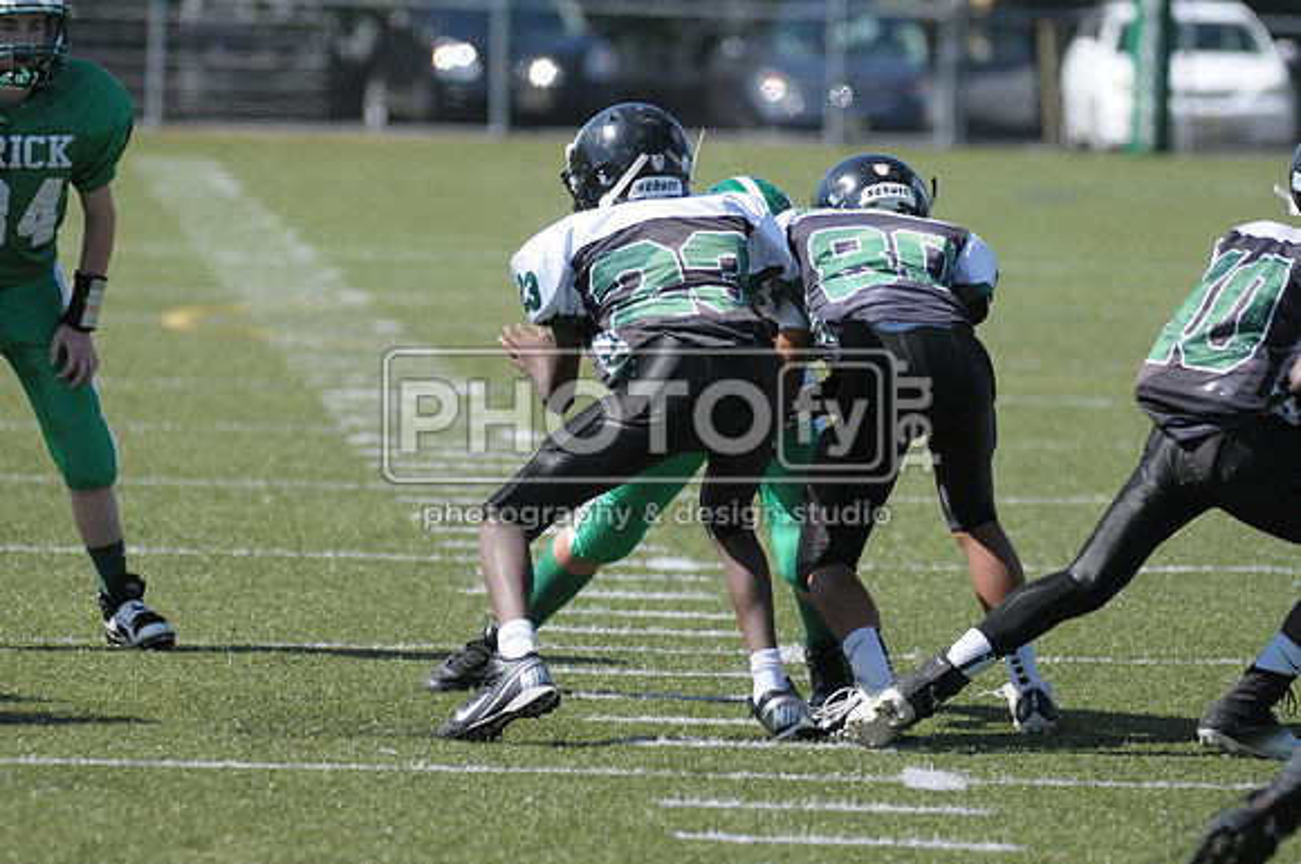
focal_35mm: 360
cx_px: 650
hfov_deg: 5.7
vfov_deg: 3.8
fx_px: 12992
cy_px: 432
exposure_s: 1/3200
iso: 640
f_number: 4
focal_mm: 240
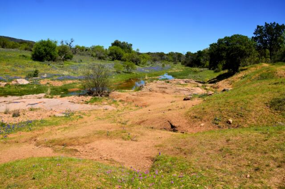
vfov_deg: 47.7
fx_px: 213
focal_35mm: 27
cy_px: 94
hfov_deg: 67.5
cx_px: 142
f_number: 16
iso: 200
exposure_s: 1/200
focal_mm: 18
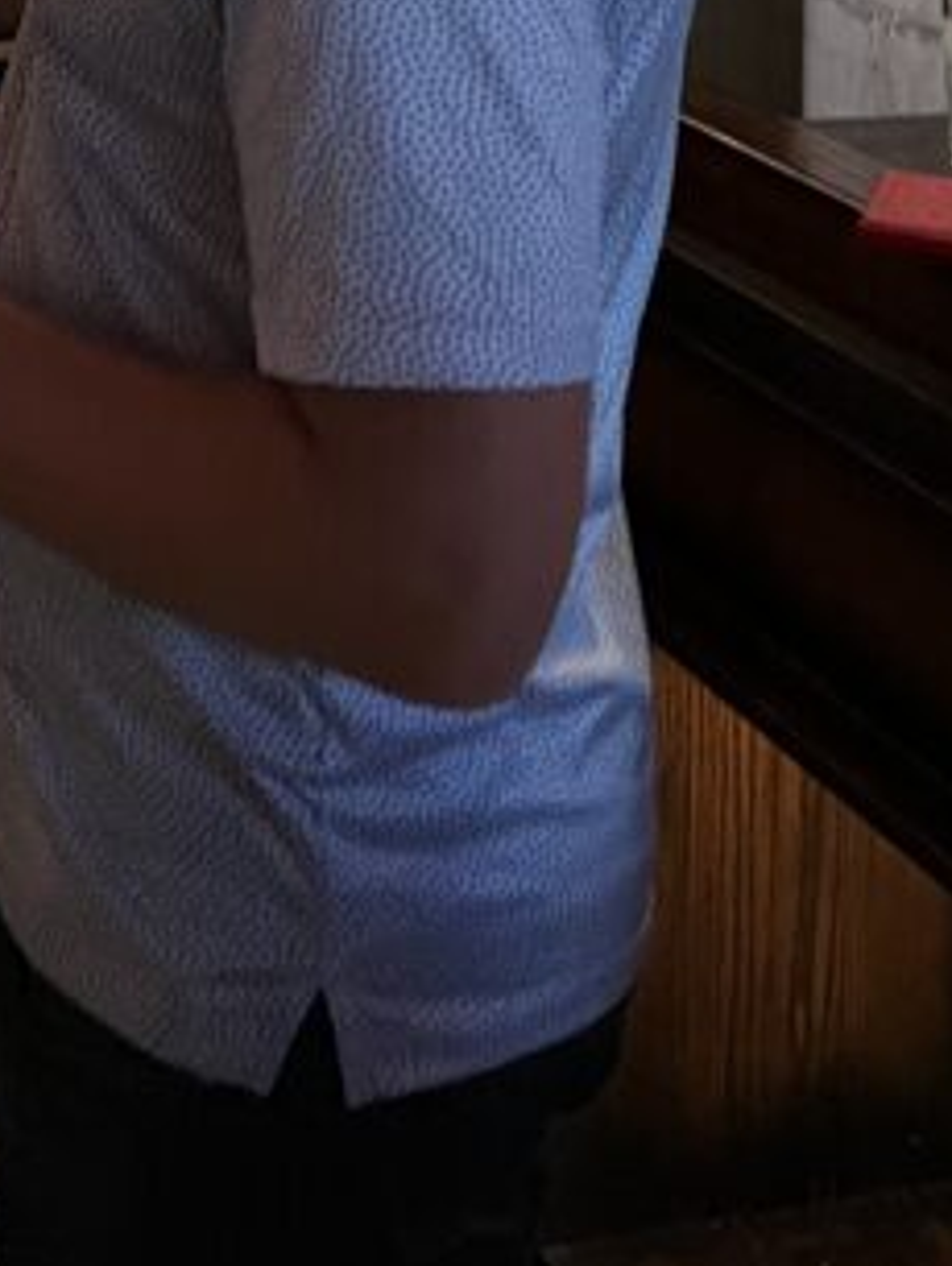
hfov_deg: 16.8
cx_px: 141
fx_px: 3186
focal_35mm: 87
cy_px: -559
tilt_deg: -0.2
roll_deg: -0.9
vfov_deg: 19.9
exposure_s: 1/60
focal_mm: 5.7
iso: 250
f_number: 1.5
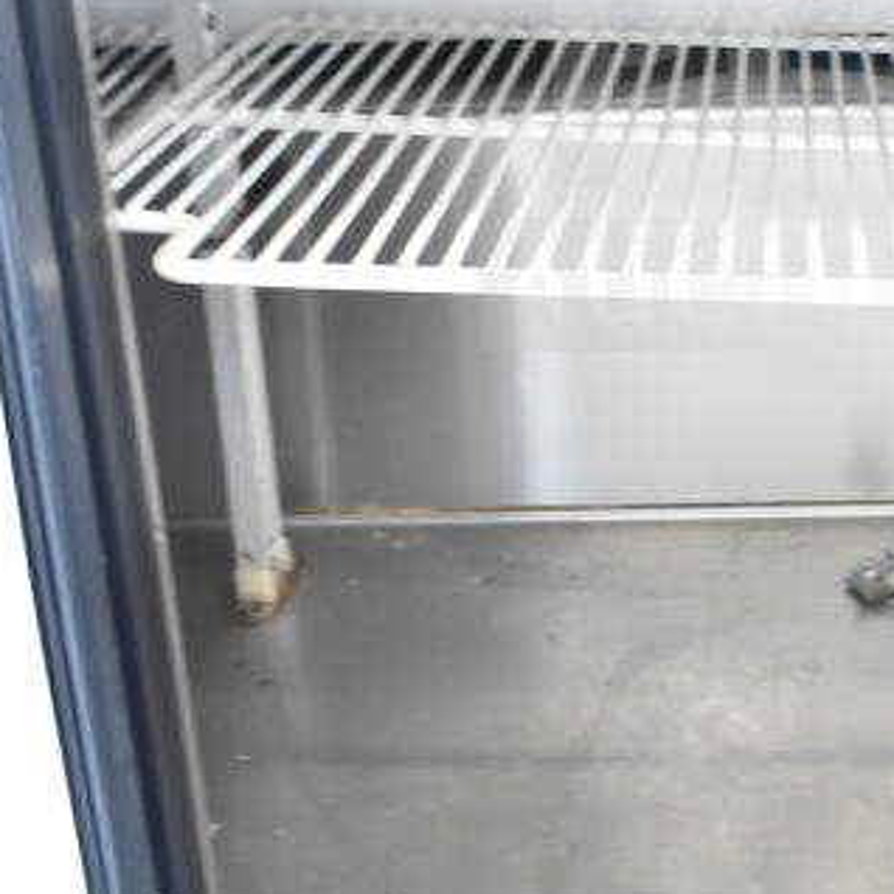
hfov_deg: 25.4
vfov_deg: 25.5
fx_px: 1928
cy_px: 127
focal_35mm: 66
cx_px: 793
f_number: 3.5
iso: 2800
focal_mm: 18
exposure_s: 1/30
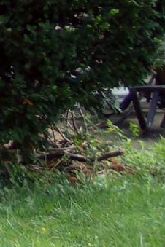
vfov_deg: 12.3
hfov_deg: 7.5
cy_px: -123
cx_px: -337
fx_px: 1093
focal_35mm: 159
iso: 100
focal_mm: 6
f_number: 2.8
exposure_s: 1/386
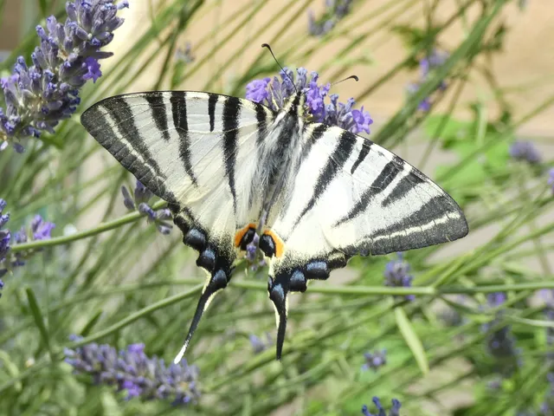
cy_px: 208
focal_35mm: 81
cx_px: 277
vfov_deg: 18.2
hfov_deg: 24.1
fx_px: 1296
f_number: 4.5
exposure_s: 1/200
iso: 80
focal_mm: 14.5
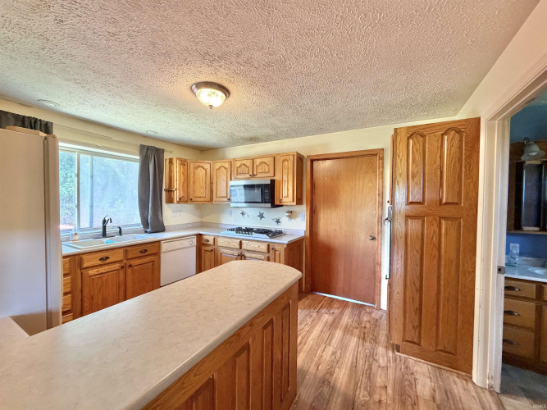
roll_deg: -0.6
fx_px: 221
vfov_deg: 85.7
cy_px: 205
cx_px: 274
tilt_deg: -1.5
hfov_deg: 102.1
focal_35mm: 14
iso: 400
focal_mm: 2.22
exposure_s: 1/60
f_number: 2.2
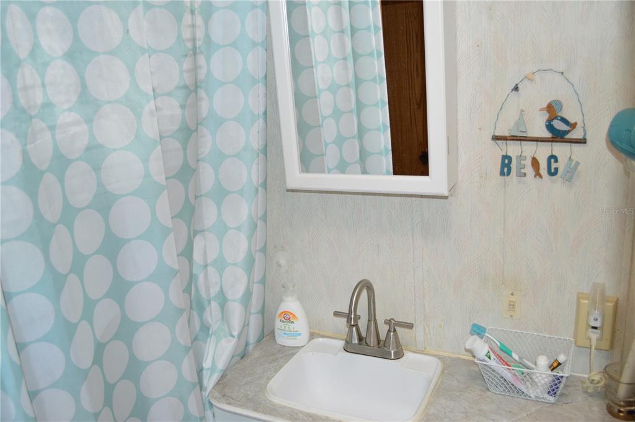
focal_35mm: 33
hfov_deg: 57.3
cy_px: 211
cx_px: 318
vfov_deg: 39.9
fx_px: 581
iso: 720
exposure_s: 1/60
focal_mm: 22
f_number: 3.8
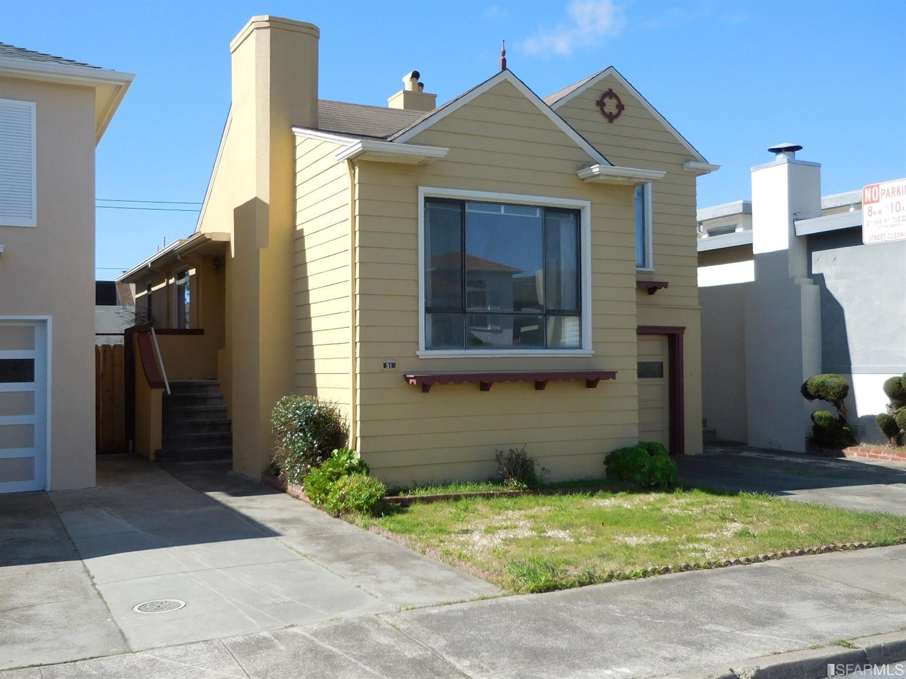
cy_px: 340
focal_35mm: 33
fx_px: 863
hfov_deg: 55.4
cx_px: 453
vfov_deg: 42.9
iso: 125
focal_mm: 5.9
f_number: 3.7
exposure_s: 1/800
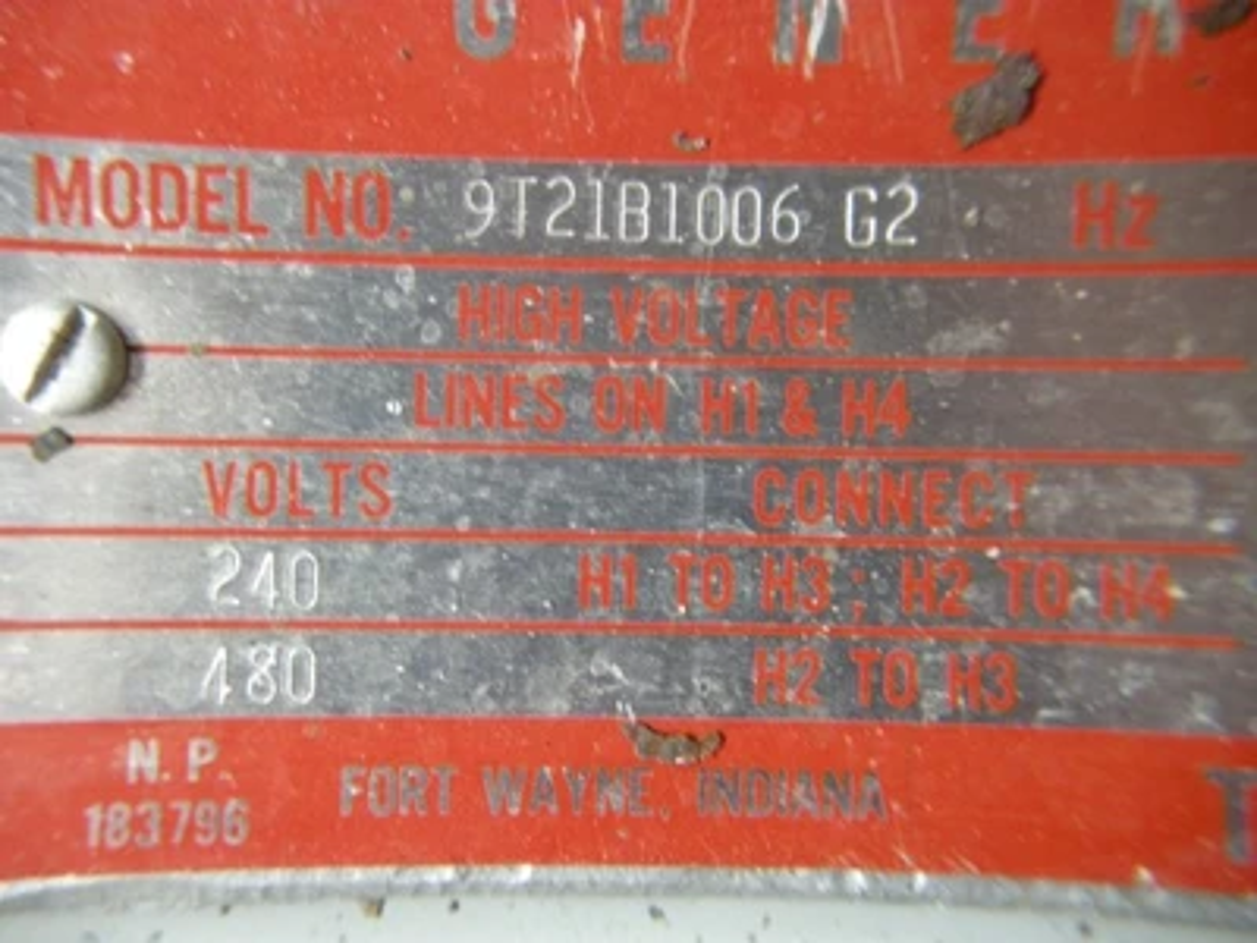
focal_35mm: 35
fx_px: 1271
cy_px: 472
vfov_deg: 40.7
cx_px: 628
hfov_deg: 52.6
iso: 400
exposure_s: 1/19.2
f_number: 2.7
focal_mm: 7.5
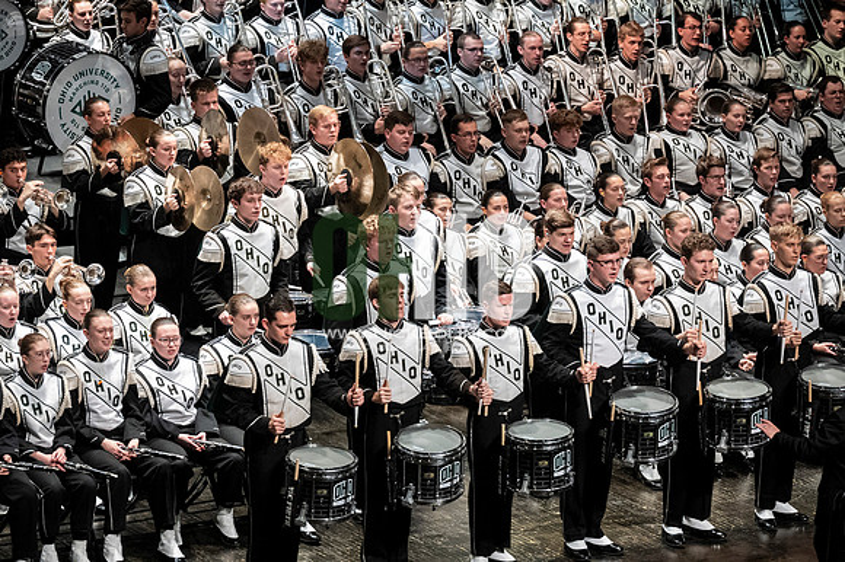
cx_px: 422
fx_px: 4222
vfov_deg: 7.6
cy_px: 281
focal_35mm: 180
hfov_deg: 11.4
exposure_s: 1/500
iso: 4000
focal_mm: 120
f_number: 4
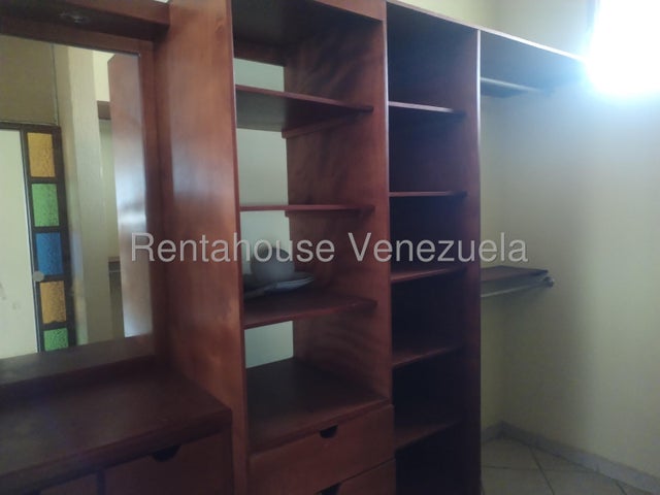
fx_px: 553
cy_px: 248
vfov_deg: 48.2
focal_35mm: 29
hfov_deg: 61.7
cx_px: 330
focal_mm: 4.75
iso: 1201
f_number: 1.8
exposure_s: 1/16.7
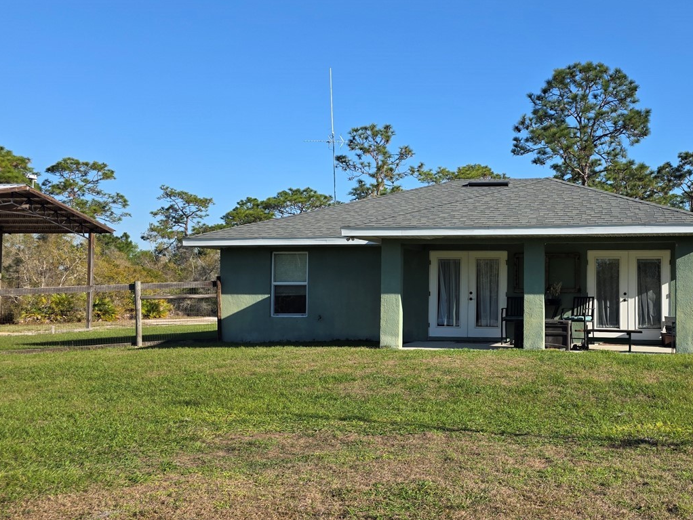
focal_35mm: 36
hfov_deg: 49.3
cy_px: 274
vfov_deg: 39.7
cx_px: 518
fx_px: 721
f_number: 1.7
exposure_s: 1/4333
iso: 80
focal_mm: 6.3
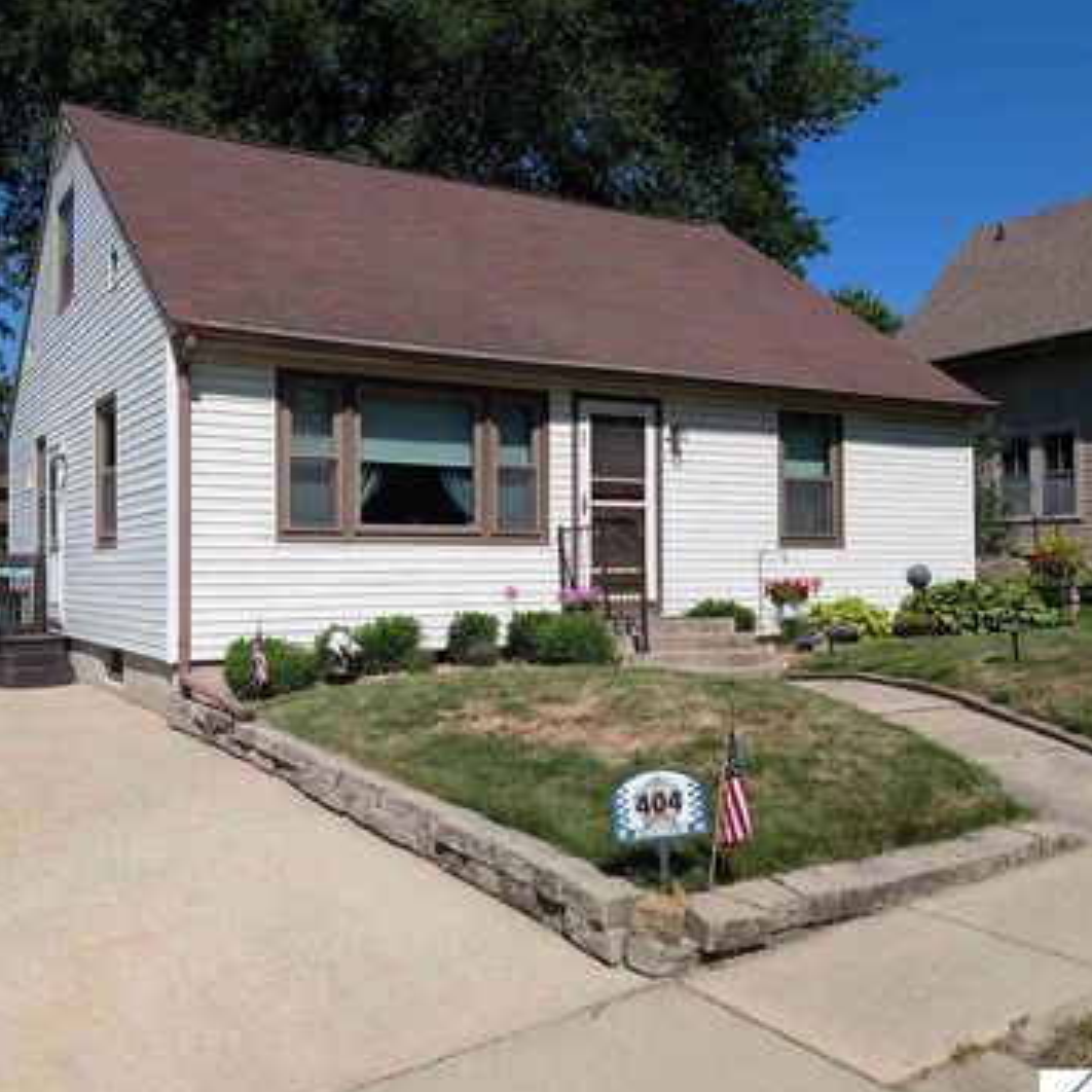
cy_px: 549
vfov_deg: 54.0
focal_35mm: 30
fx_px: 1071
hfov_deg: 53.5
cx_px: 420
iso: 21
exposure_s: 1/1513
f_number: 1.68
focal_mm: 6.9
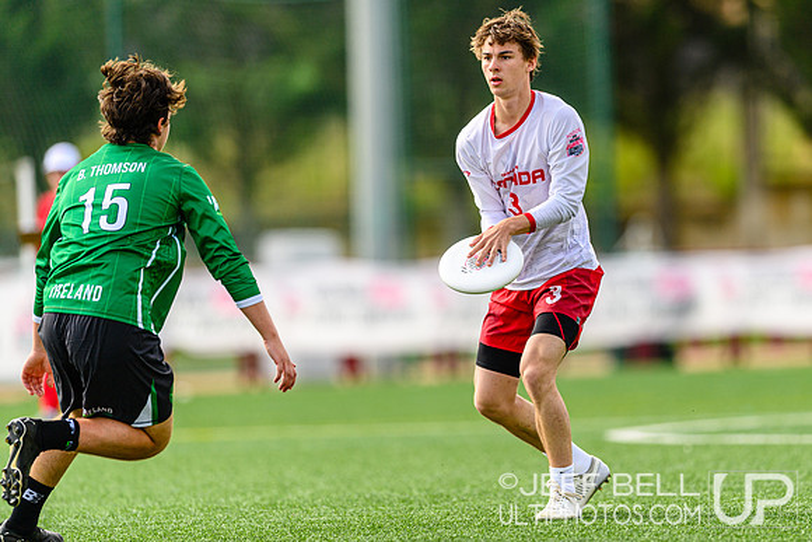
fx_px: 11473
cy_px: 285
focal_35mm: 509
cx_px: 516
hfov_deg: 4.1
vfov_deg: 2.7
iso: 160
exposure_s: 1/1250
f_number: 3.2
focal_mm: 400
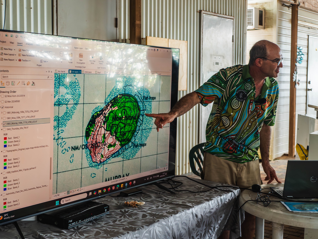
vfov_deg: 29.1
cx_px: 159
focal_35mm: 50
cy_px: 120
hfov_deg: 38.2
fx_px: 459
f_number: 4
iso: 640
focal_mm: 25
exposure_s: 1/160
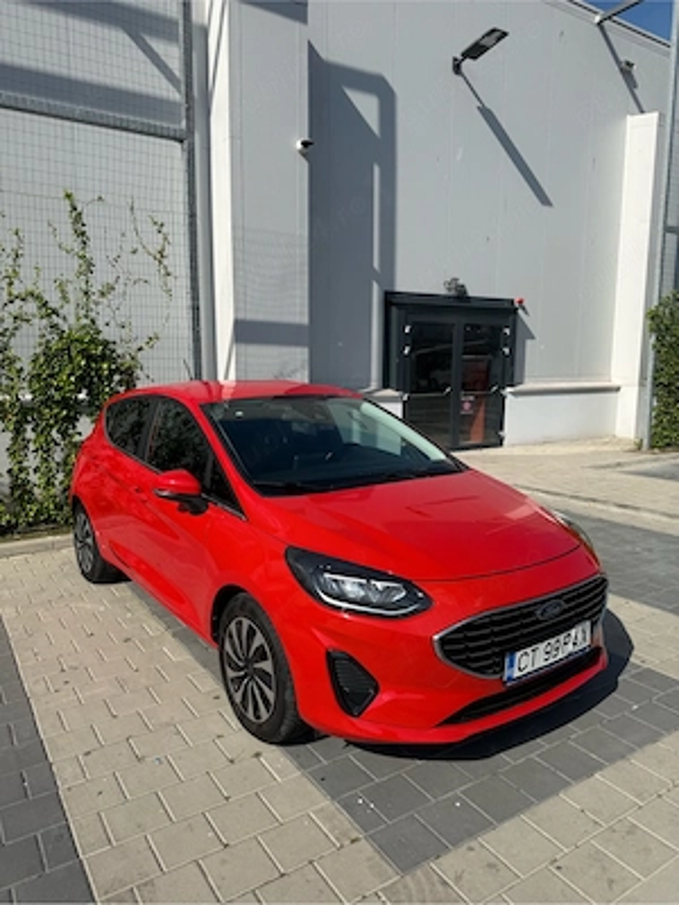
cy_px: 452
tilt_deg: -6.6
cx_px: 340
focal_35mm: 24
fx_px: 628
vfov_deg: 71.6
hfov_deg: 56.8
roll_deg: +0.5
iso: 80
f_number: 1.78
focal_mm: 6.76
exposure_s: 1/6173
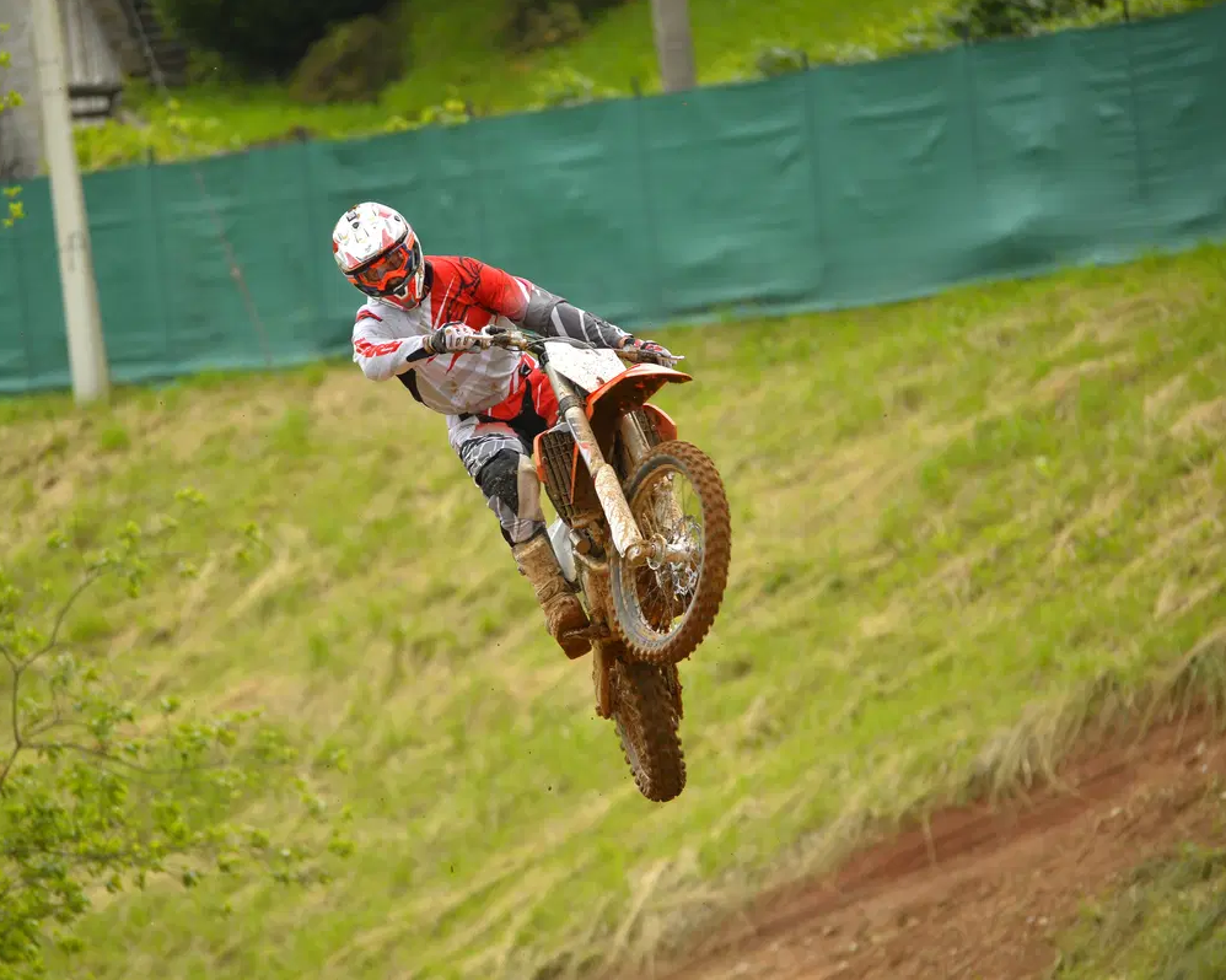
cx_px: 544
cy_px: 489
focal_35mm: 429
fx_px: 15563
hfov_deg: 4.5
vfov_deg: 3.6
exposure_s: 1/800
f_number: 6.3
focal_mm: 380
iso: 500
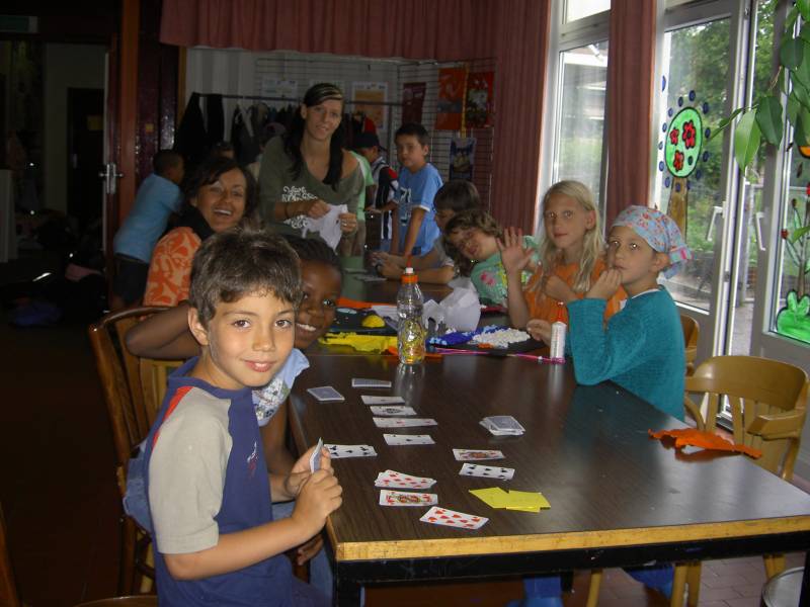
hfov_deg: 47.9
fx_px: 913
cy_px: 304
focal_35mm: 39
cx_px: 405
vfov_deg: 36.8
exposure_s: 1/60
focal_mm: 8
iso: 100
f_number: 2.8
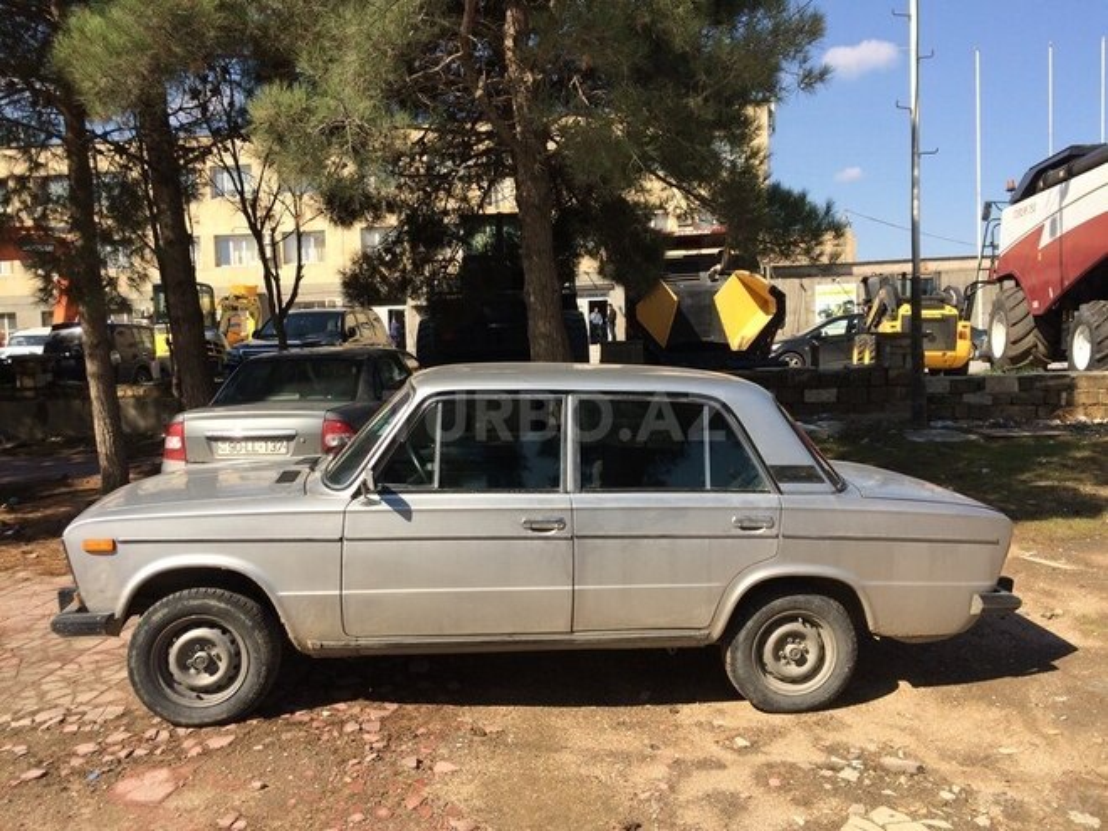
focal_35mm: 29
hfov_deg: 61.7
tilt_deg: -1.9
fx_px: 928
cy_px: 416
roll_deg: +2.1
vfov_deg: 48.2
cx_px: 554
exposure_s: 1/1866
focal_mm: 4.15
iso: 32
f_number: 2.2
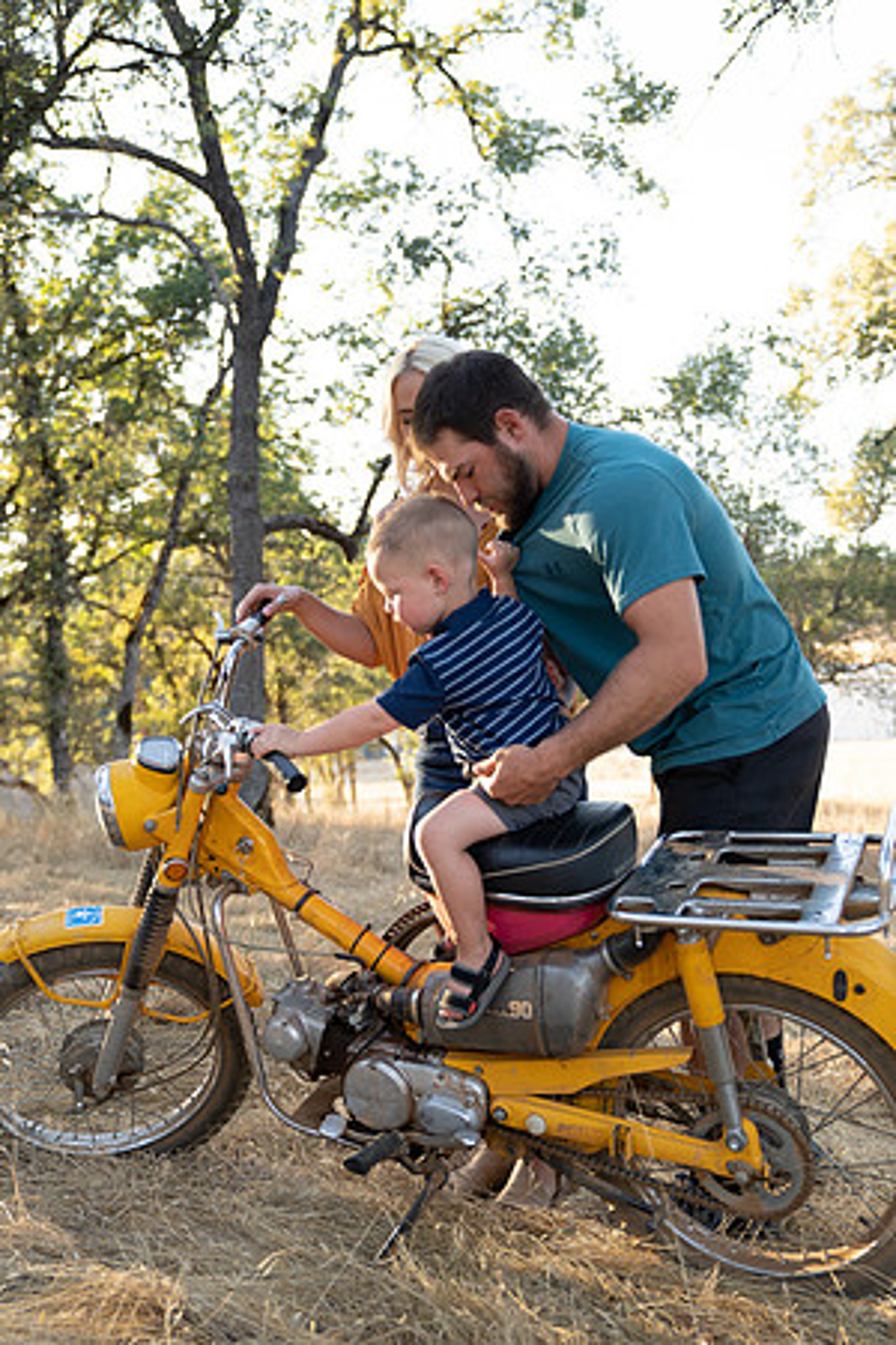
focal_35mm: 34
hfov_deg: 38.9
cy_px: 672
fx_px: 1269
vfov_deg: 55.8
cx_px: 448
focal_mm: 34
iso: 200
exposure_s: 1/160
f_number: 2.8
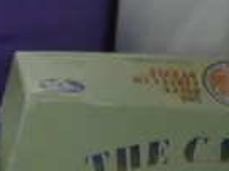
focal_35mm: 241
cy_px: 601
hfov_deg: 7.8
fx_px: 1594
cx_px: -251
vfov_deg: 5.6
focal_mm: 16
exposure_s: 1/50
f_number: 3.6
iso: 3200
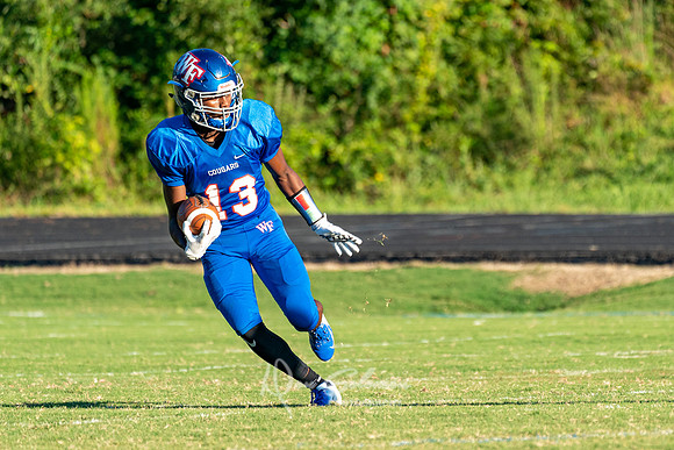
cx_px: 461
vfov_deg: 1.8
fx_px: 14001
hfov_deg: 2.8
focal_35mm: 748
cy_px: 190
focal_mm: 397
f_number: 5.6
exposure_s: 1/1000
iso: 1000
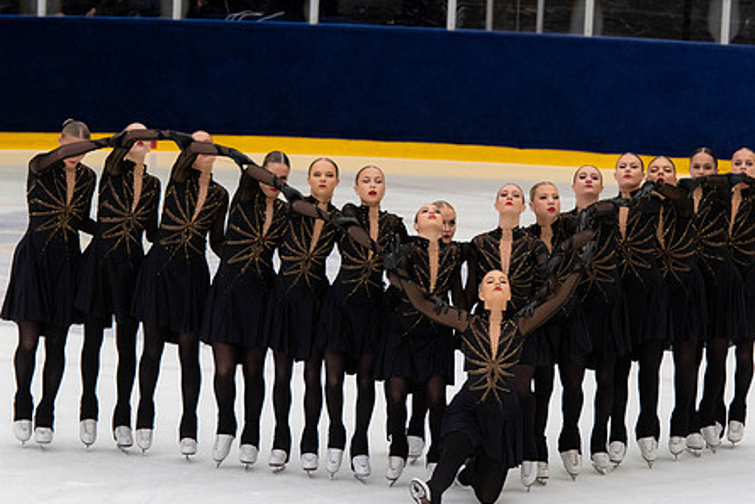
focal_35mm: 303
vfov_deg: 4.5
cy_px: 250
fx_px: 6356
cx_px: 400
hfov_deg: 6.8
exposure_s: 1/320
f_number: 5.6
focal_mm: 155
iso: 1600
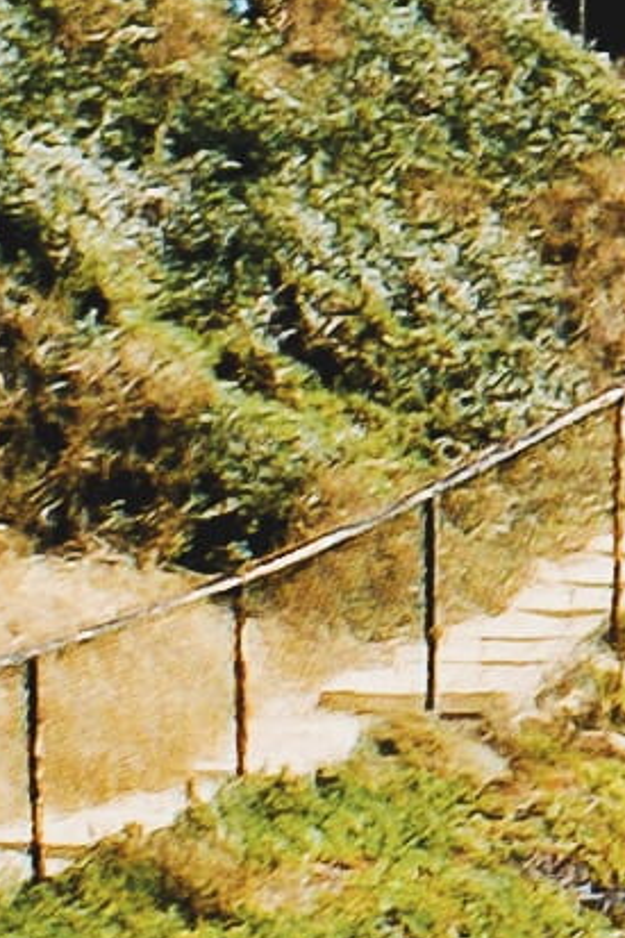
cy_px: -556
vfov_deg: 3.6
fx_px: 14673
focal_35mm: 563
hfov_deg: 2.3
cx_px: 3536
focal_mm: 40
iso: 100
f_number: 9
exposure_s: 1/320
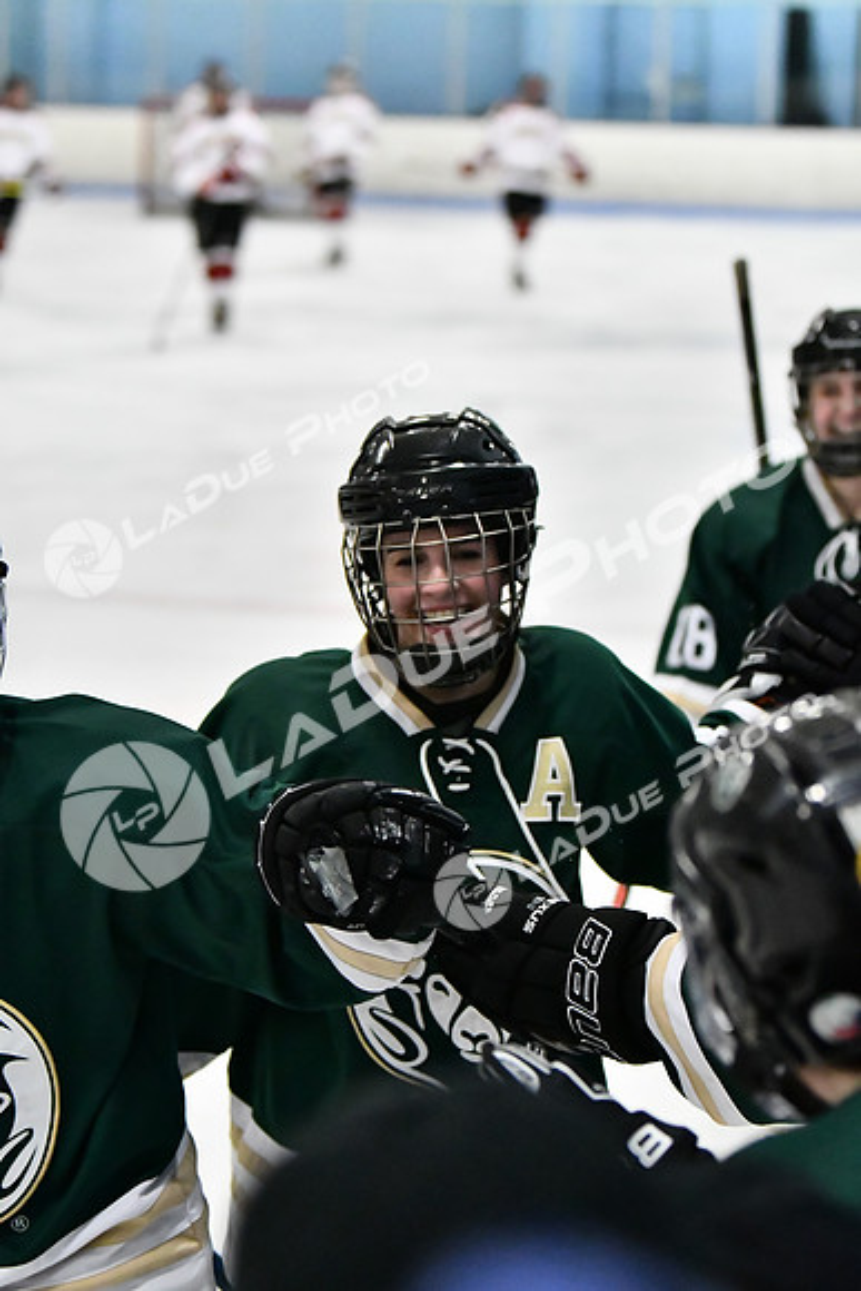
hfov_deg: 12.7
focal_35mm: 108
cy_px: 646
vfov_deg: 18.9
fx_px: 3872
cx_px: 430
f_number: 2.8
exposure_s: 1/1250
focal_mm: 72
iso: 8000
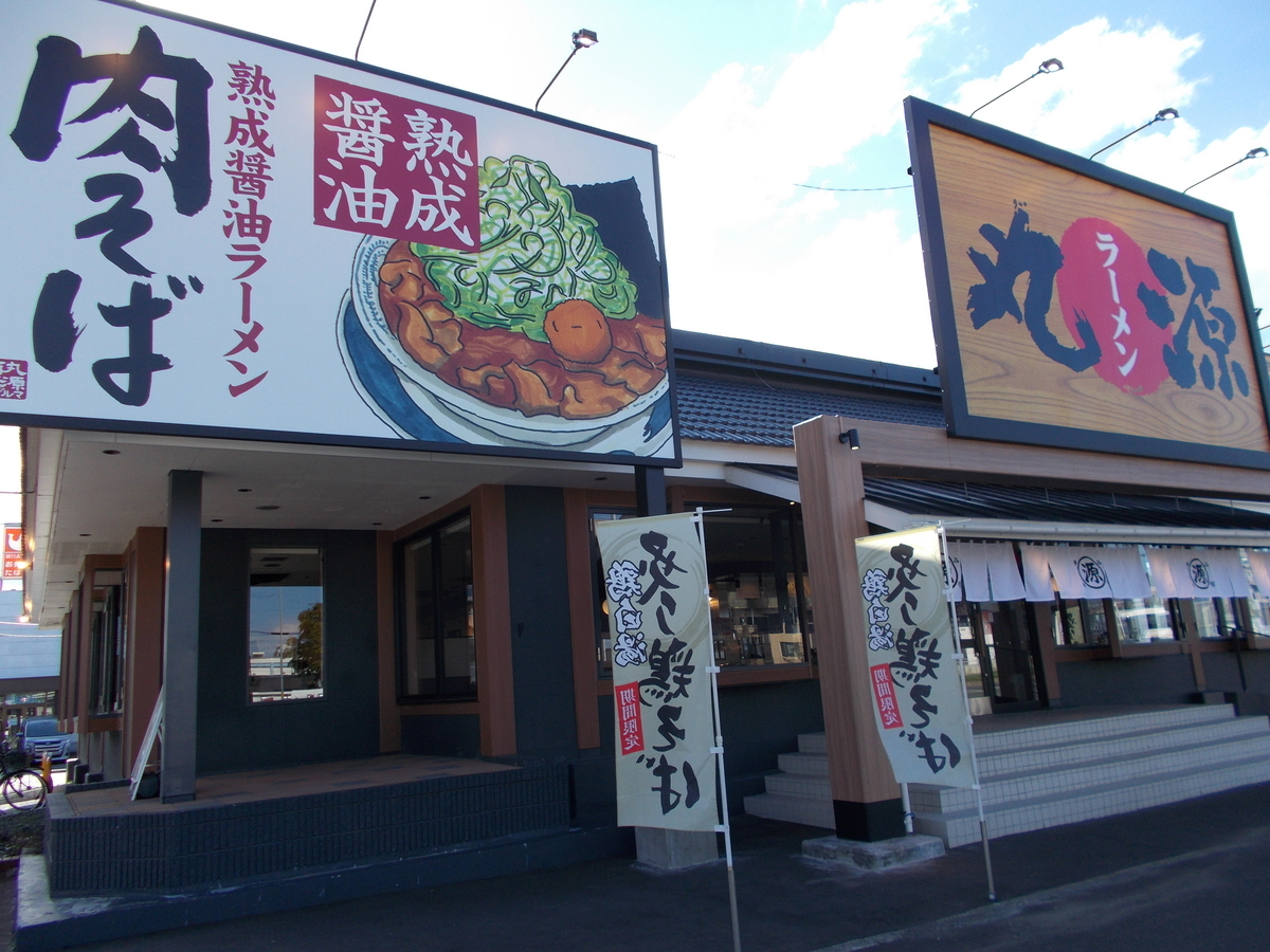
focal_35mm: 26
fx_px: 954
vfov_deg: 53.1
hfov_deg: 67.3
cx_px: 635
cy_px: 476
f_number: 3.2
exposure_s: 1/400
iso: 80
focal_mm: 4.6
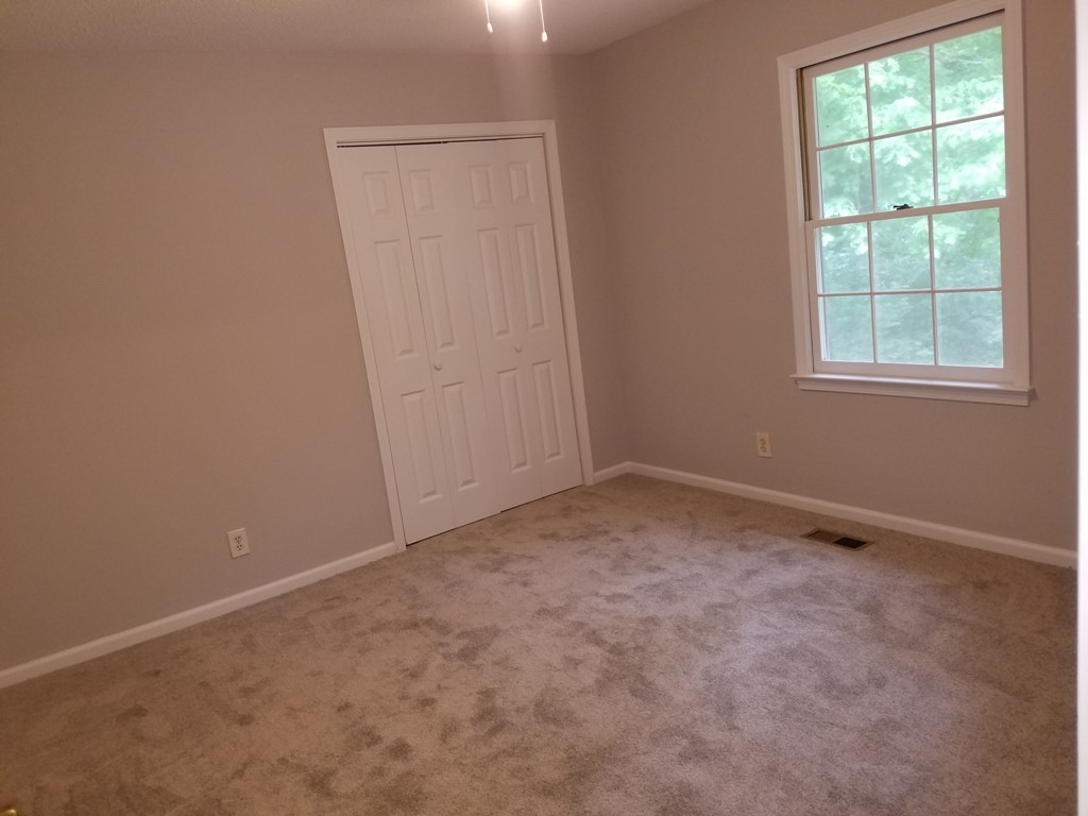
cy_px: 408
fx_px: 817
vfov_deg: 53.1
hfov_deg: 67.3
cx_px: 544
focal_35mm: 26
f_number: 1.7
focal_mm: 4.2
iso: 125
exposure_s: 1/24
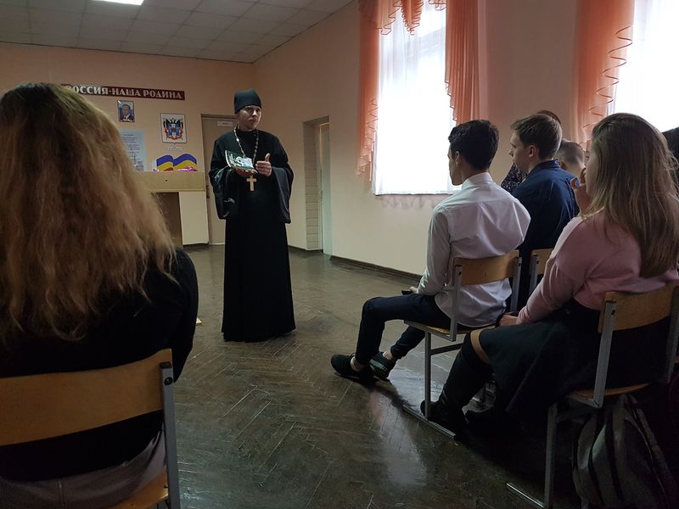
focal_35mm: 26
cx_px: 340
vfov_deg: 53.1
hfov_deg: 67.3
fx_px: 510
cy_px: 254
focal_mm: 4.2
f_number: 1.7
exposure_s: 1/25
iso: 160
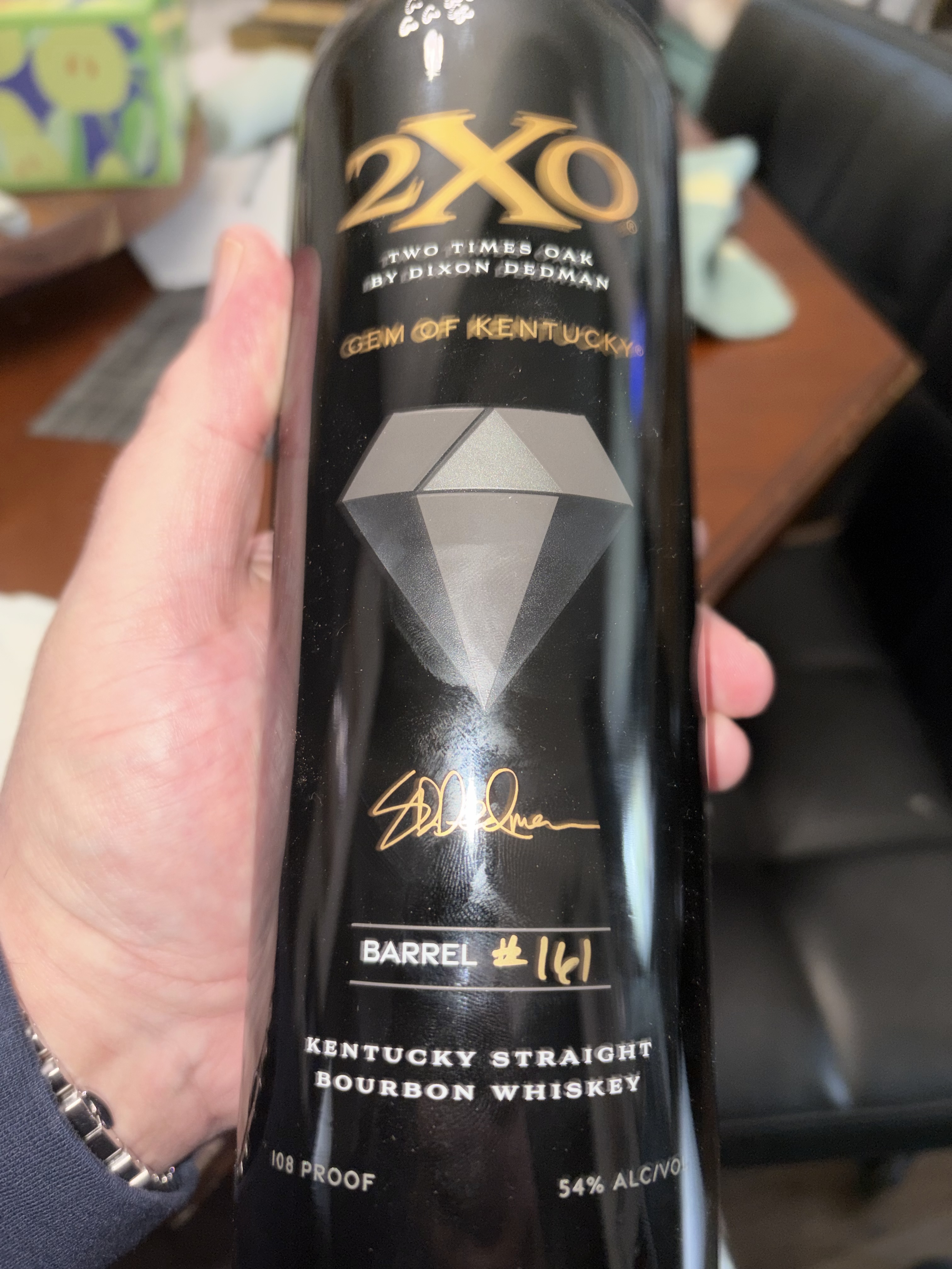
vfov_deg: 67.3
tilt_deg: -39.9
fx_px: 953
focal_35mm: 26
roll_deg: -0.1
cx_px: 476
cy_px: 634
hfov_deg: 53.1
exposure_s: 1/4
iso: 32
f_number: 1.6
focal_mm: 5.96
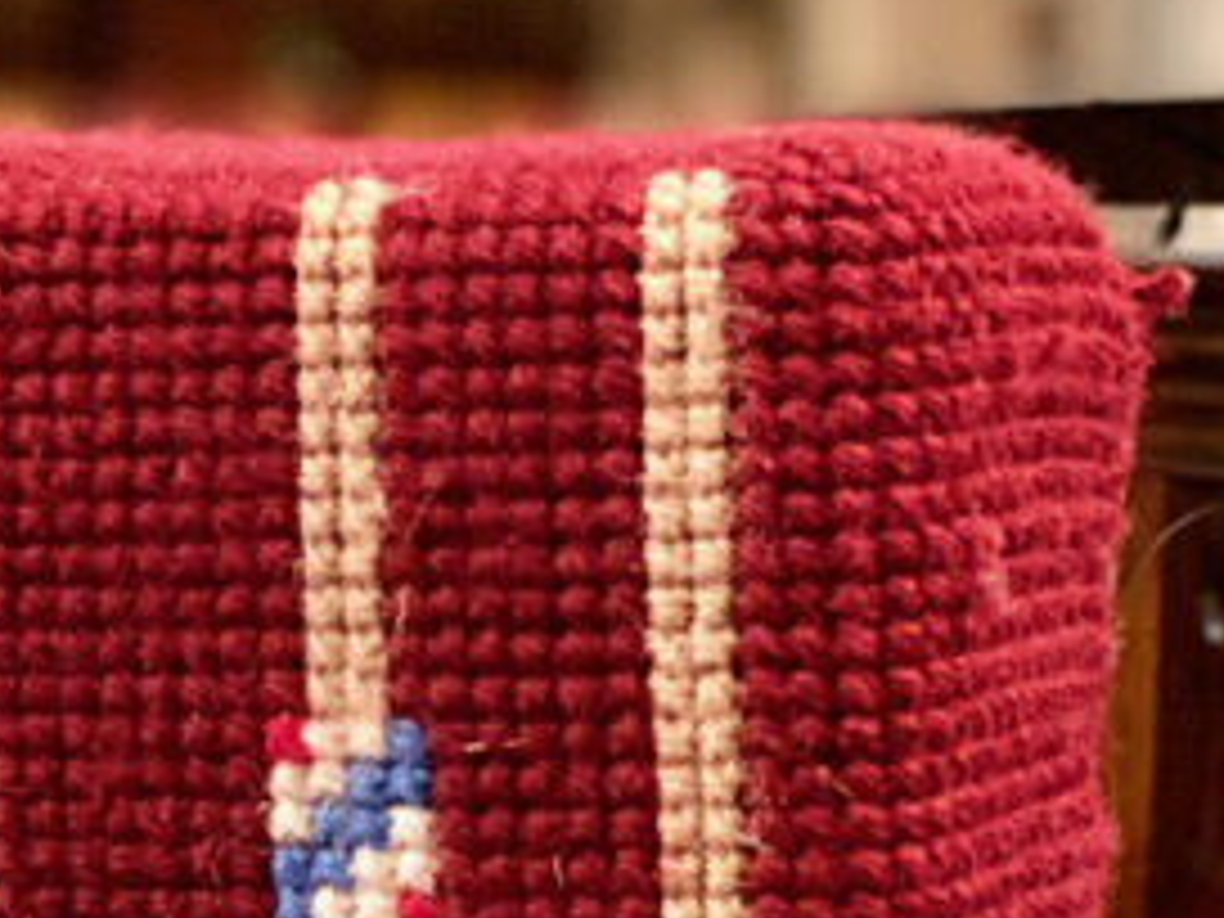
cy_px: 832
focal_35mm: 196
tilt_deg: -5.5
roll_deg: -0.4
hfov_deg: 9.6
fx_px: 6930
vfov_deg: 7.6
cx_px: -1004
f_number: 2
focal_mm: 6
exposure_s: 1/14
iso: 400
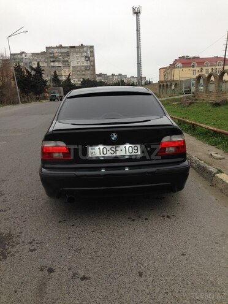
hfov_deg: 42.9
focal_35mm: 33
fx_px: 290
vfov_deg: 55.4
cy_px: 152
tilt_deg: -6.0
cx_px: 114
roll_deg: +1.5
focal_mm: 4.12
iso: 50
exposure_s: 1/194
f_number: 2.4
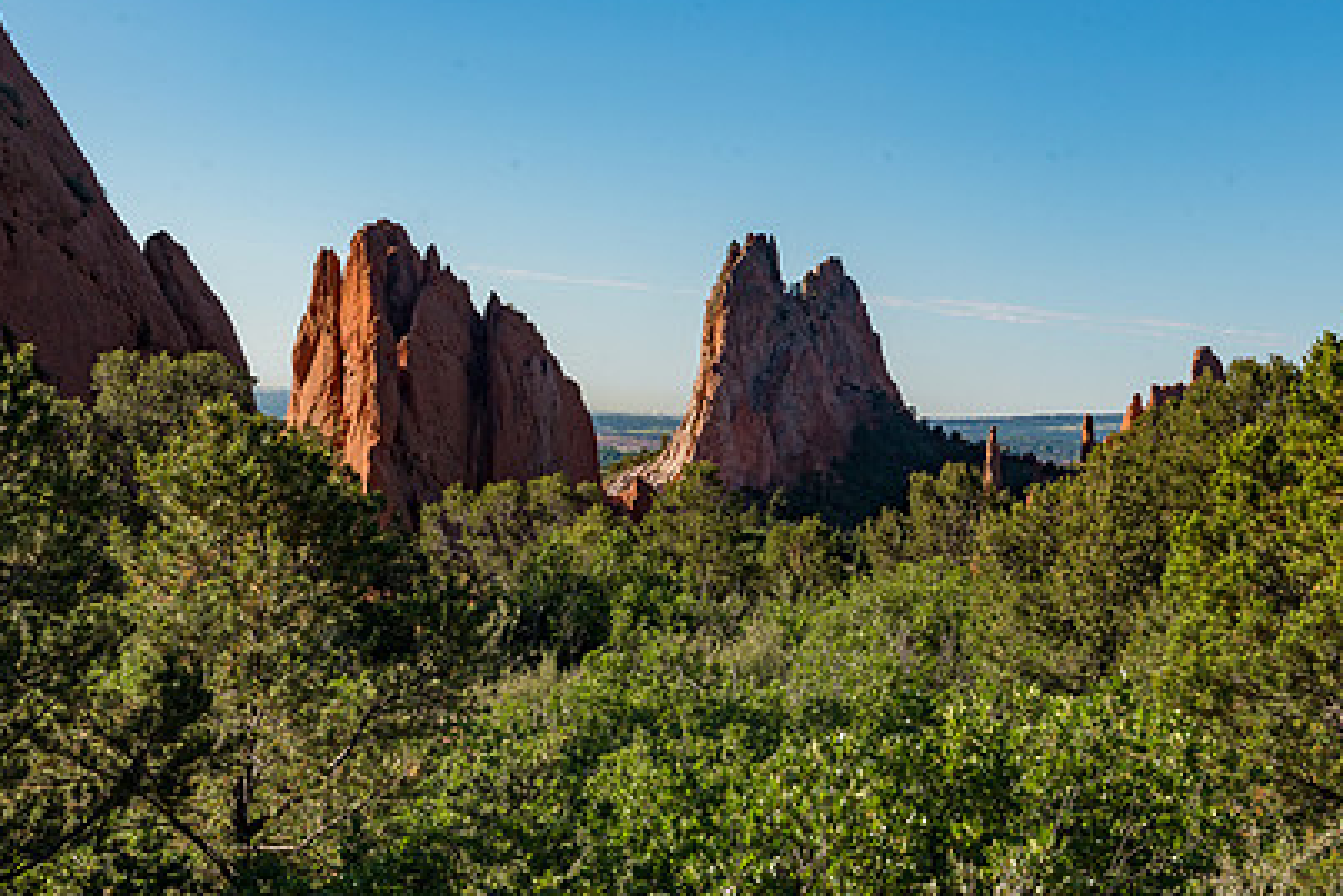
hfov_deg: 29.1
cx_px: 866
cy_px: 380
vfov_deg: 19.7
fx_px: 2575
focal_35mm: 69
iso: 200
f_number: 13
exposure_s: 1/250
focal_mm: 48
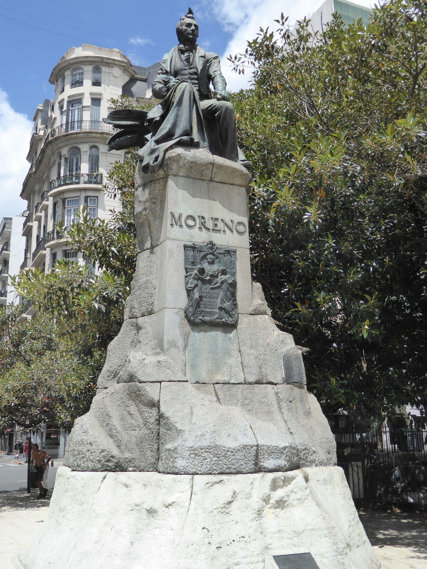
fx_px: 641
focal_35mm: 39
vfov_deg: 47.9
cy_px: 284
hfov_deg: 36.8
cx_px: 214
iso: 160
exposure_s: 1/640
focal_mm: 6.7
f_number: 4
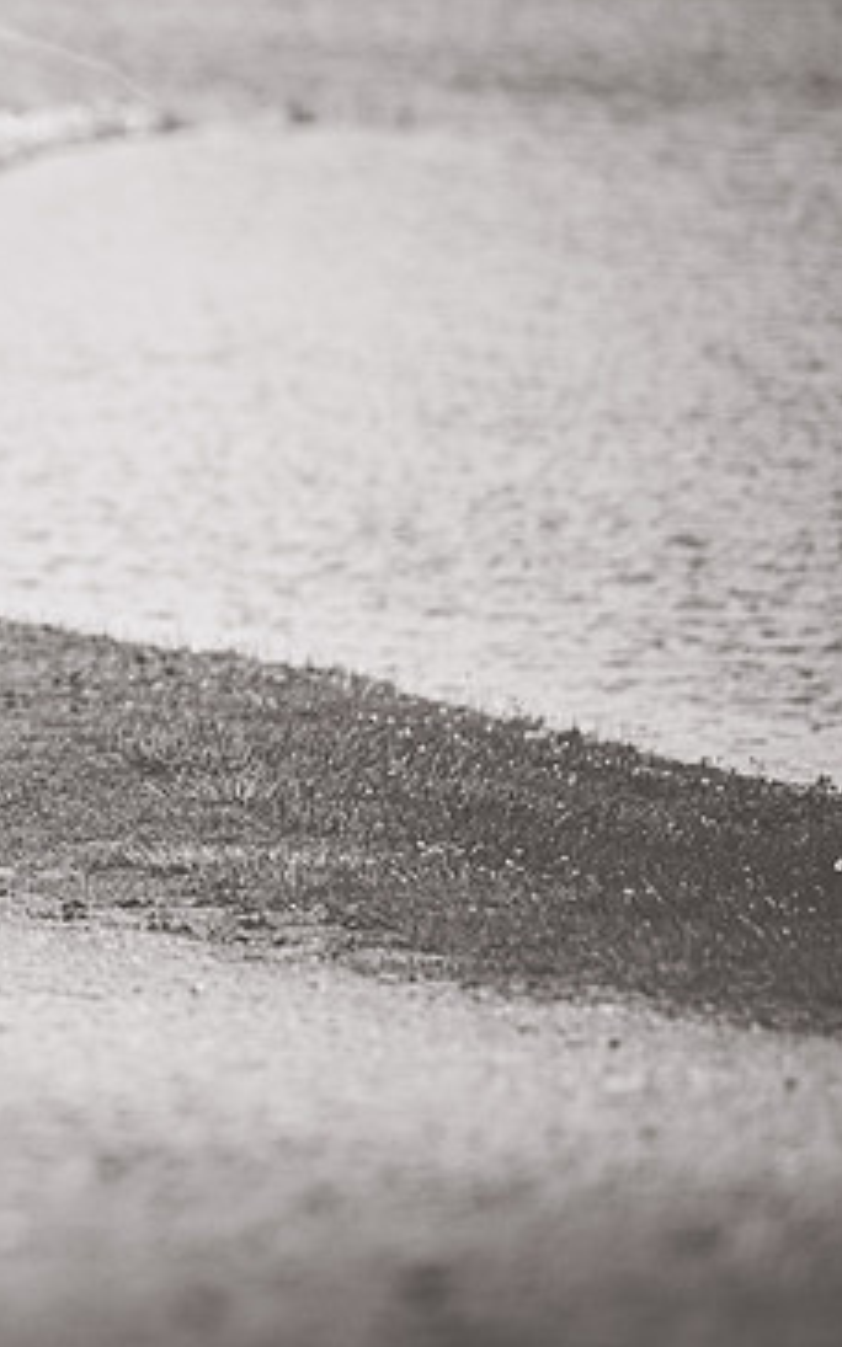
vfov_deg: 6.2
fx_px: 12451
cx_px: -193
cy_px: 625
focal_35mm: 339
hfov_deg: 3.9
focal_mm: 200
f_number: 3.2
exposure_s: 1/4000
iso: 400
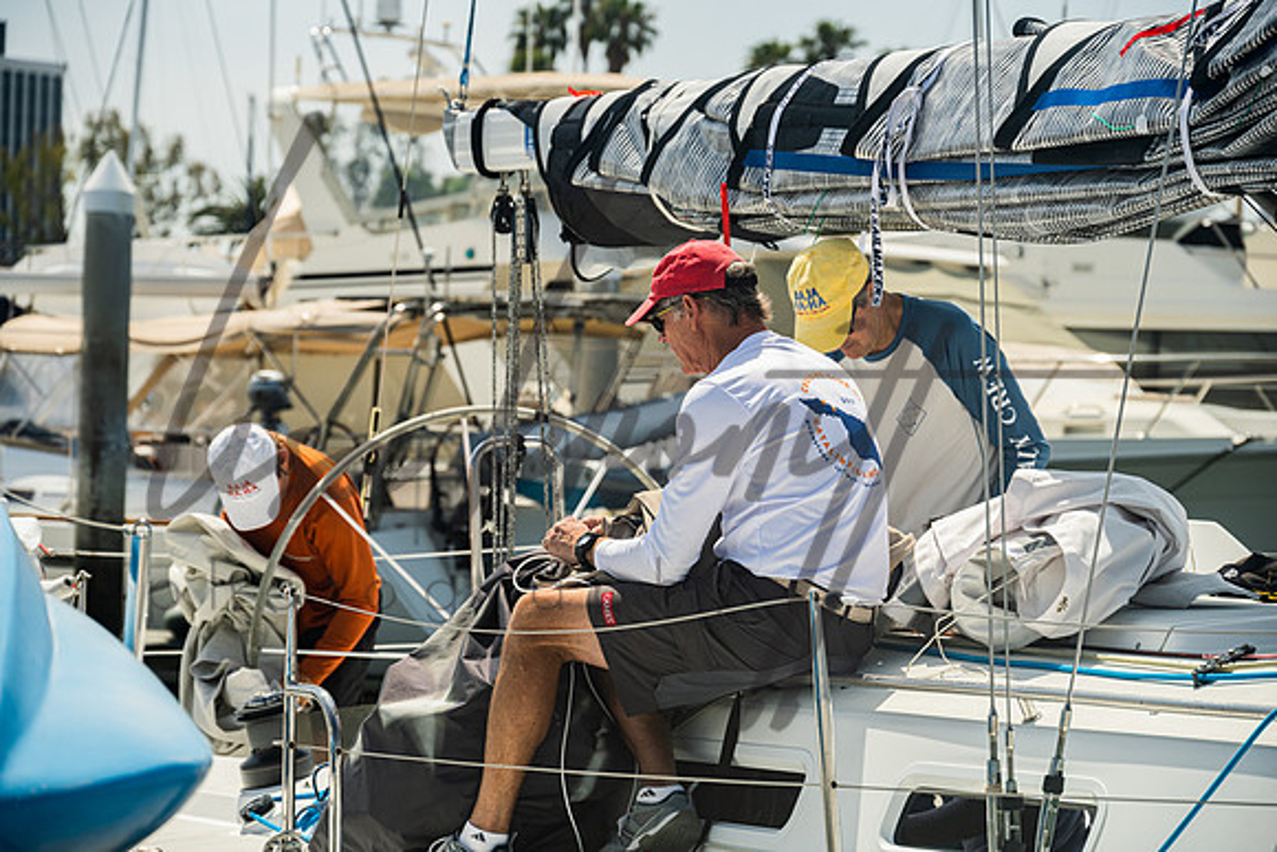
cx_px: 638
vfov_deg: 11.9
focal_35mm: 115
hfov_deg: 17.8
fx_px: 4080
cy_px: 426
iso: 250
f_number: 6.3
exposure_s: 1/640
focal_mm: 115
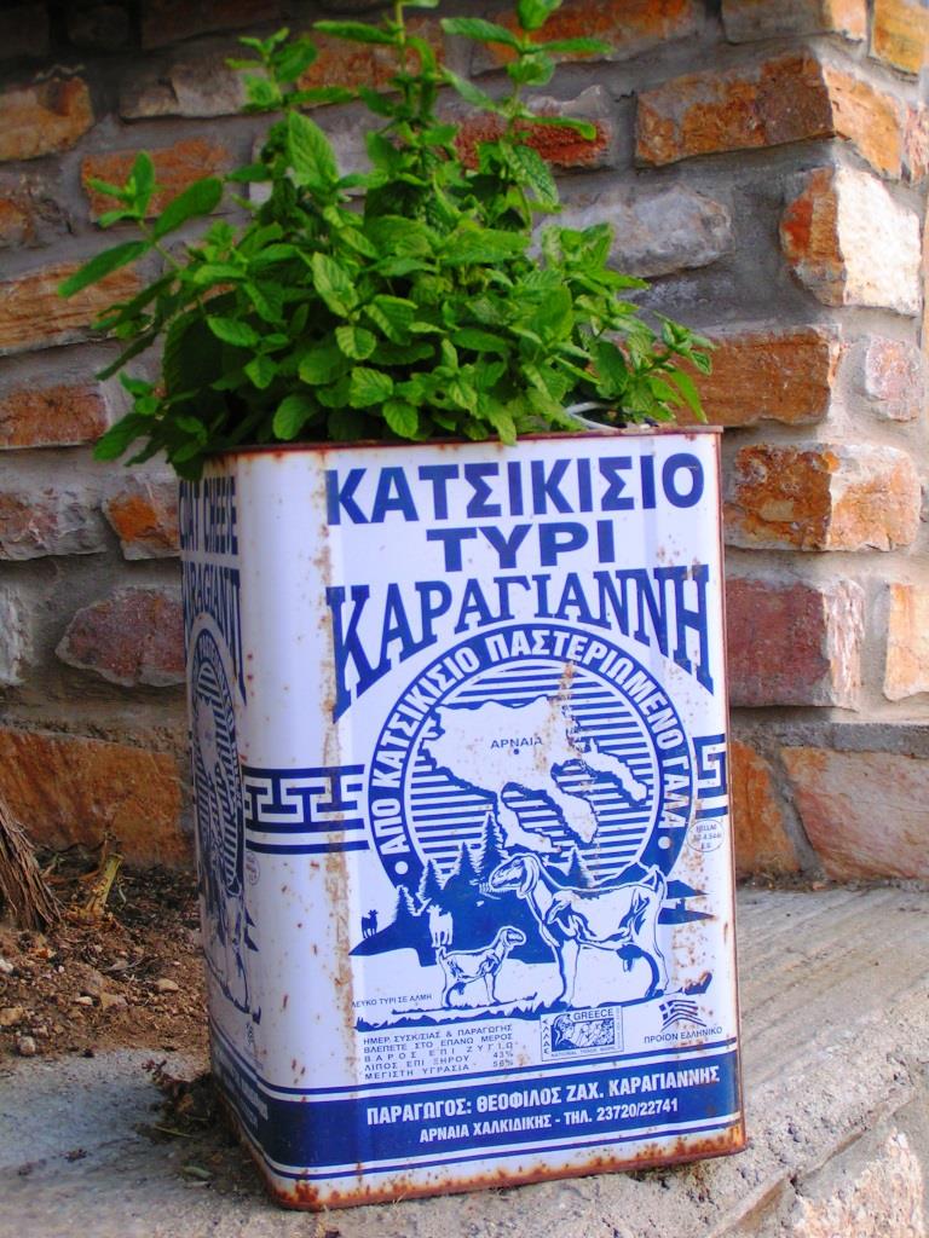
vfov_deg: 30.7
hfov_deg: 23.3
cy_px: 619
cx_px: 464
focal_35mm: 63
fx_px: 2254
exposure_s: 1/125
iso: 50
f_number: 3.5
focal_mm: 9.7
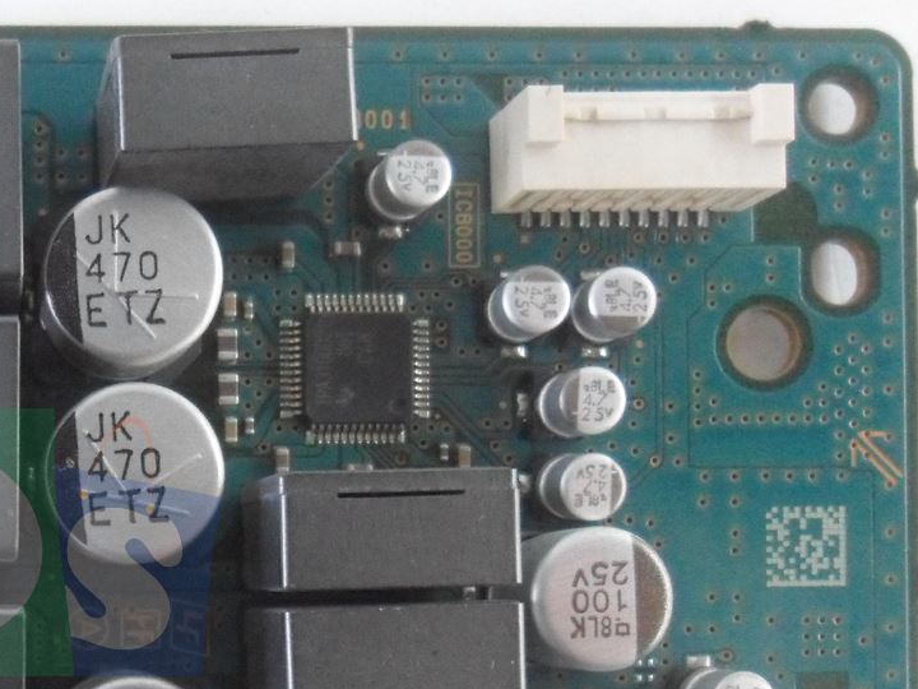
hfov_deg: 29.9
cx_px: -9
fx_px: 1591
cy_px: 581
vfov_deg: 23.9
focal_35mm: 60
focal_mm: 4.9
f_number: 3.5
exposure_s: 1/30
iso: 400
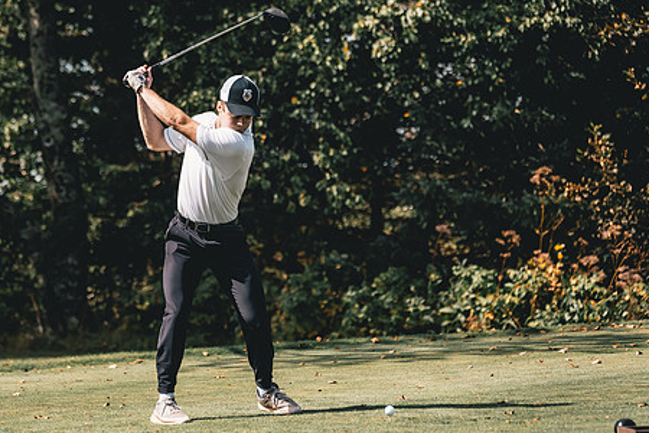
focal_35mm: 150
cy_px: 234
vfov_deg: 9.1
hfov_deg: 13.7
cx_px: 236
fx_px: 2704
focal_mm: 110
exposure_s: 1/2000
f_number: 2.8
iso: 100
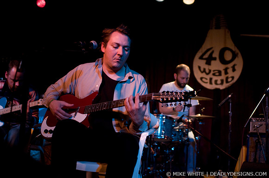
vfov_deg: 29.8
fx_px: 336
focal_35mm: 45
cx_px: 134
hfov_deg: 43.7
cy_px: 89
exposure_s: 1/125
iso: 800
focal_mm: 30
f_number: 1.4
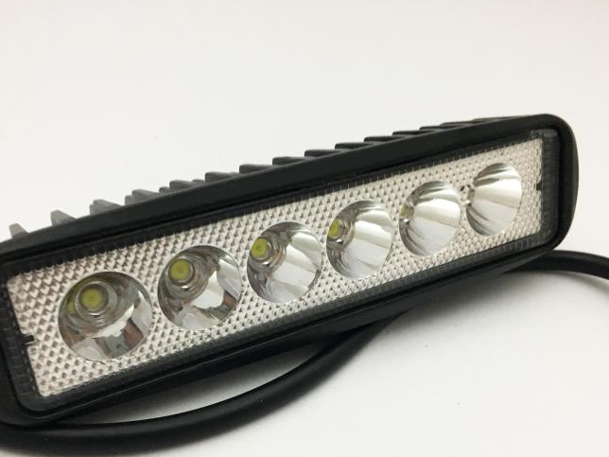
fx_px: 633
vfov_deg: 39.5
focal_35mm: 36
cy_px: 275
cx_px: 287
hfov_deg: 51.3
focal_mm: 4.15
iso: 125
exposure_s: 1/30
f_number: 2.2
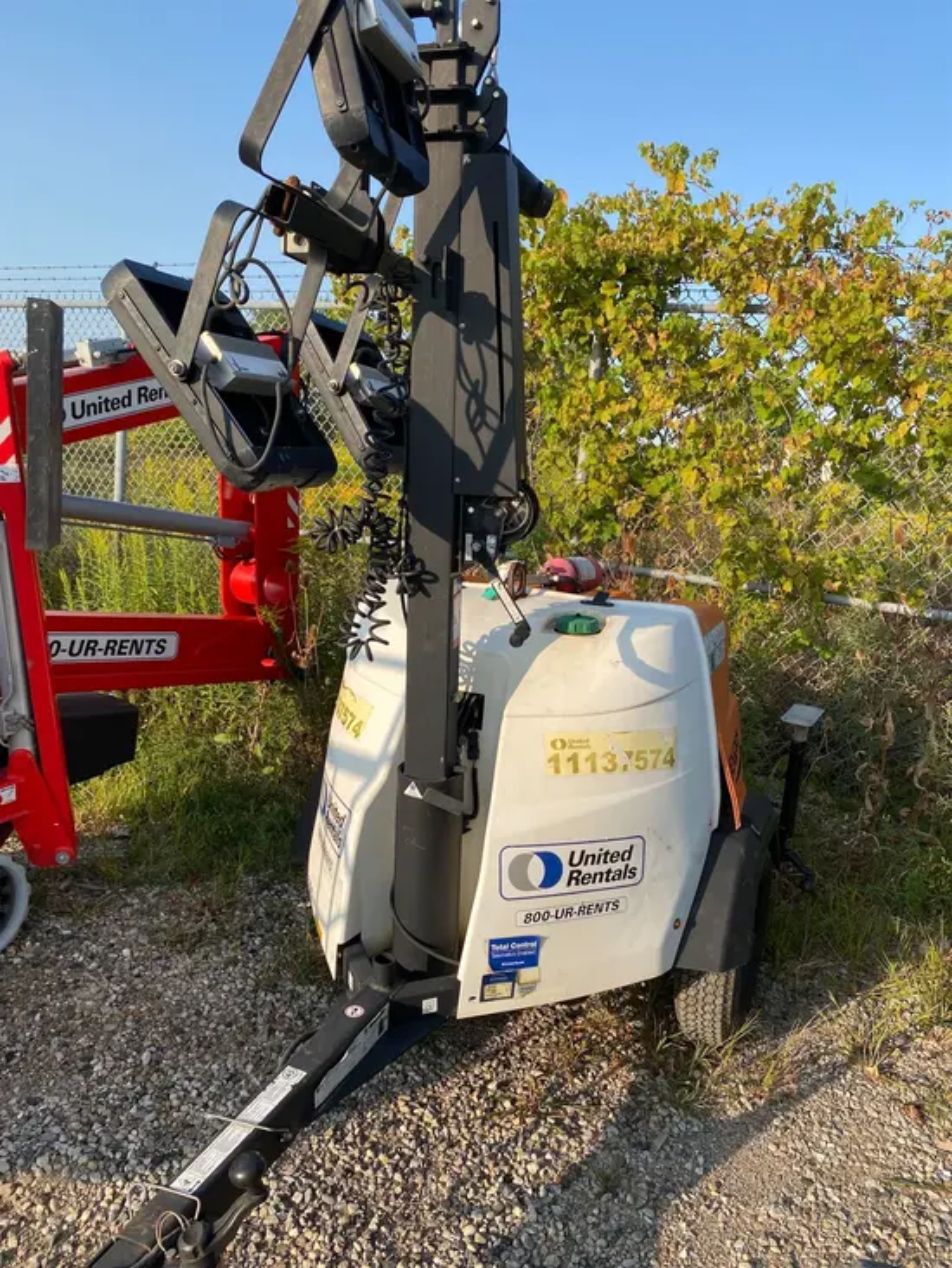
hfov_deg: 53.1
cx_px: 476
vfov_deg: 67.3
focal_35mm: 26
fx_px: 953
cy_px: 634
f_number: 1.8
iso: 32
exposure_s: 1/1182
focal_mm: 4.25
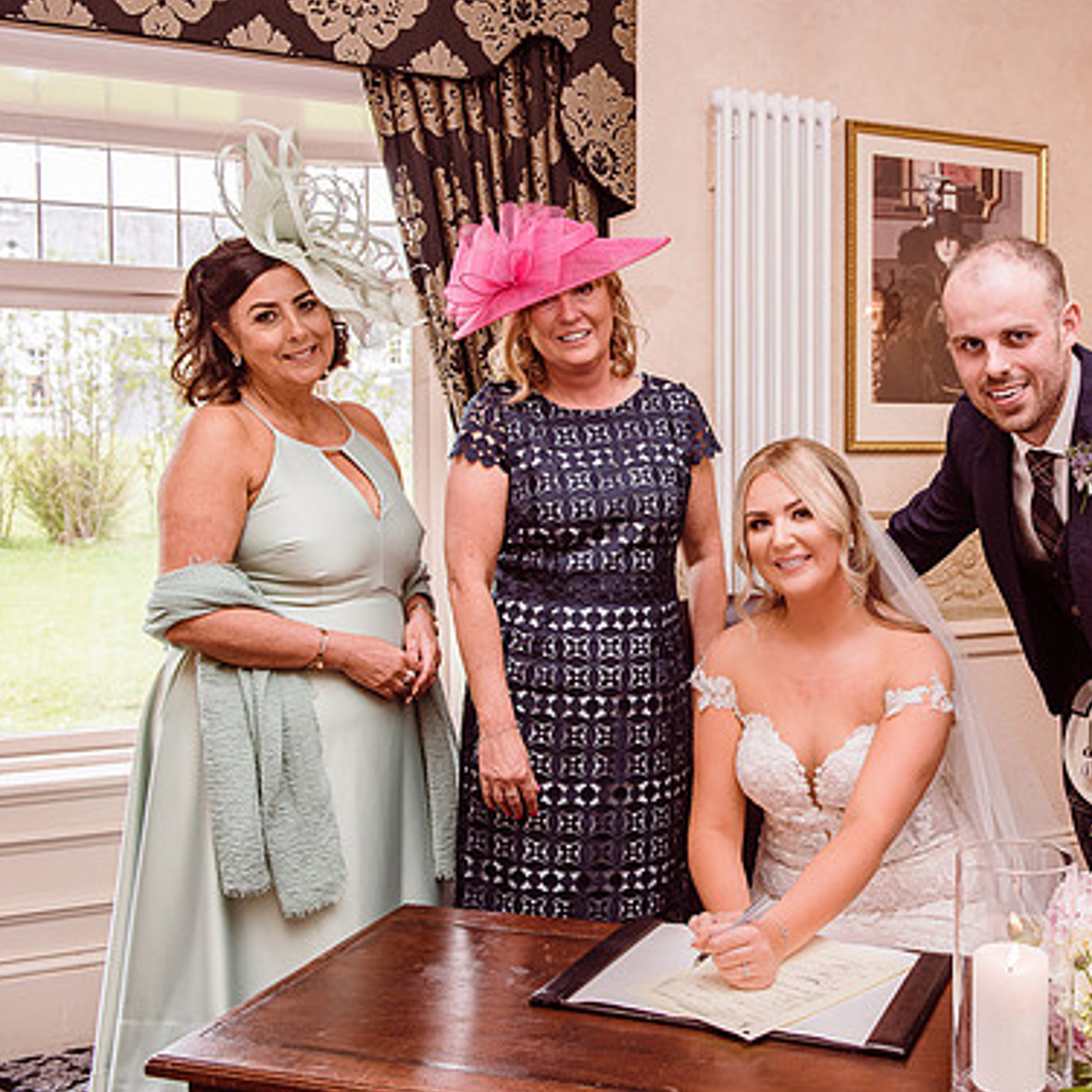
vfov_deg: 43.9
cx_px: 775
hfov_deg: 42.9
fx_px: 1356
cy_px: 542
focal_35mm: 38
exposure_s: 1/100
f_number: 5.6
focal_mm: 29
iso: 400
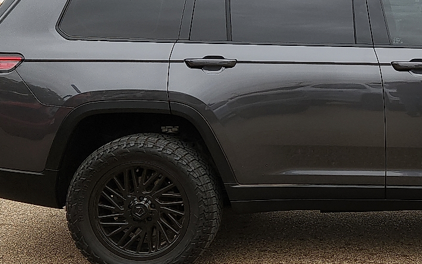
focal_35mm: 55
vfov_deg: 23.5
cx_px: 393
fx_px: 632
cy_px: 130
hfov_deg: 34.5
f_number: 1.8
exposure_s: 1/1000
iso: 50
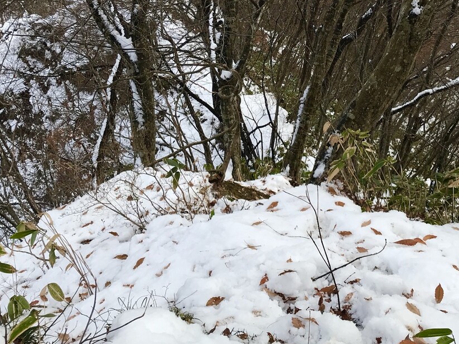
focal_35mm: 49
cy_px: 87
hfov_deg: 38.8
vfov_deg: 29.2
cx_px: 268
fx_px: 650
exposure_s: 1/591
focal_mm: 3.99
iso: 20
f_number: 1.8
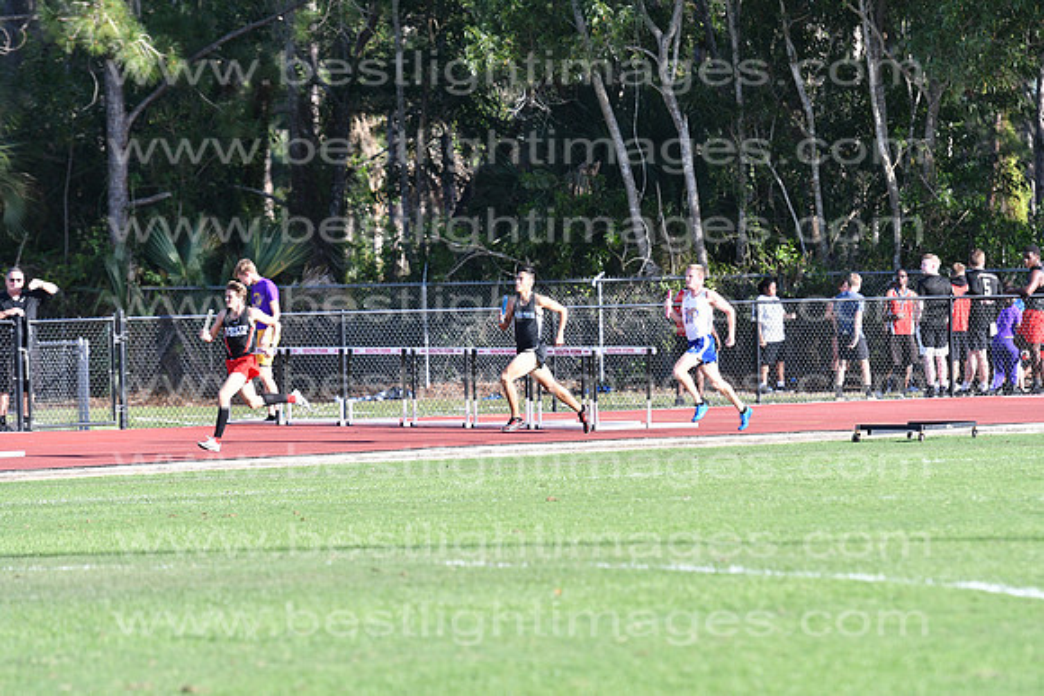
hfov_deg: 8.1
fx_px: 7396
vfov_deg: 5.4
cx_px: 522
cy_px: 348
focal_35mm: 255
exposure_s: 1/3200
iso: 800
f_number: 5.6
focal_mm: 170
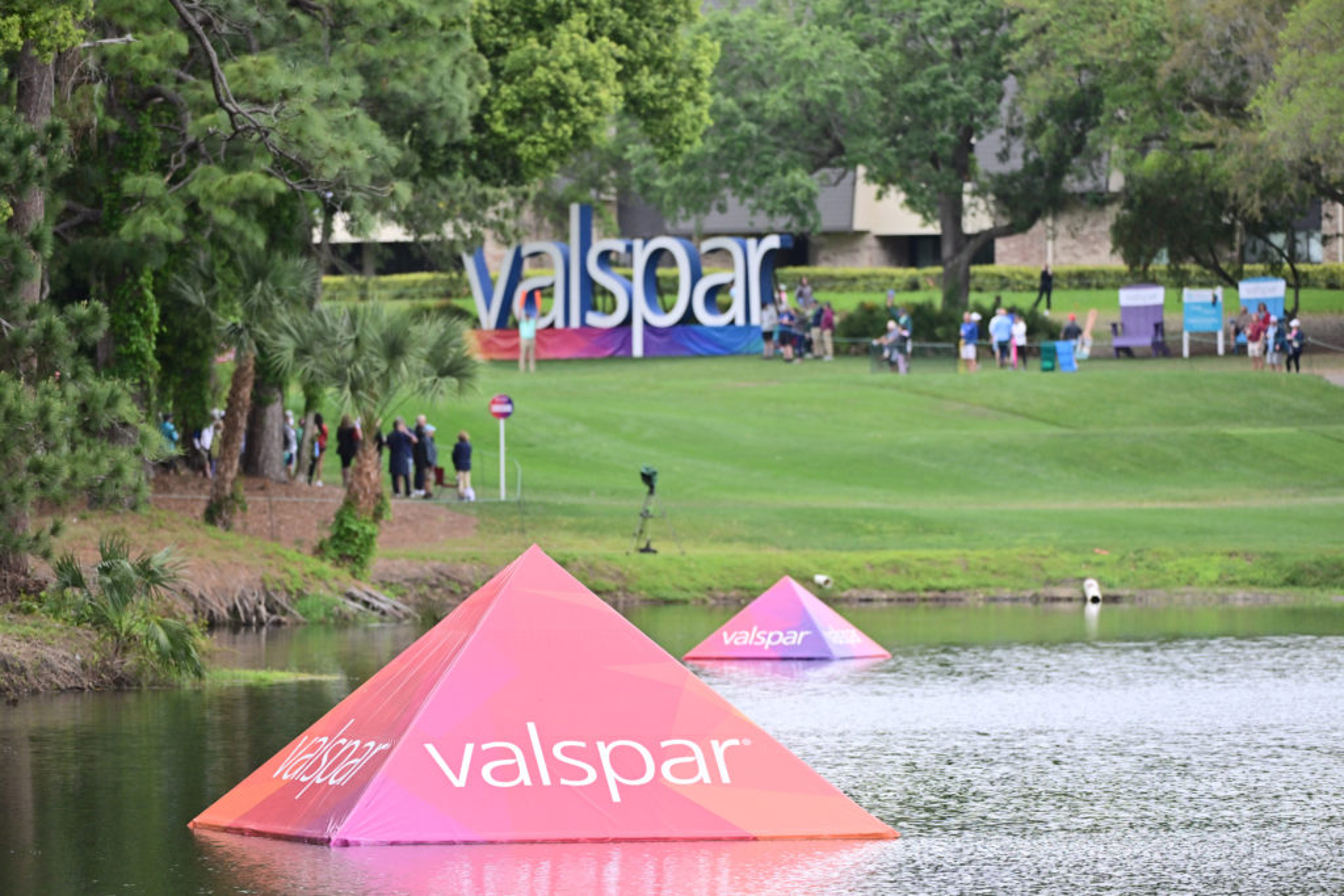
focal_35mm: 290
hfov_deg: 7.1
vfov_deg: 4.7
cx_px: 672
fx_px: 10827
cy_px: 448
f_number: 4
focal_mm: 290
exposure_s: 1/2000
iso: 1000
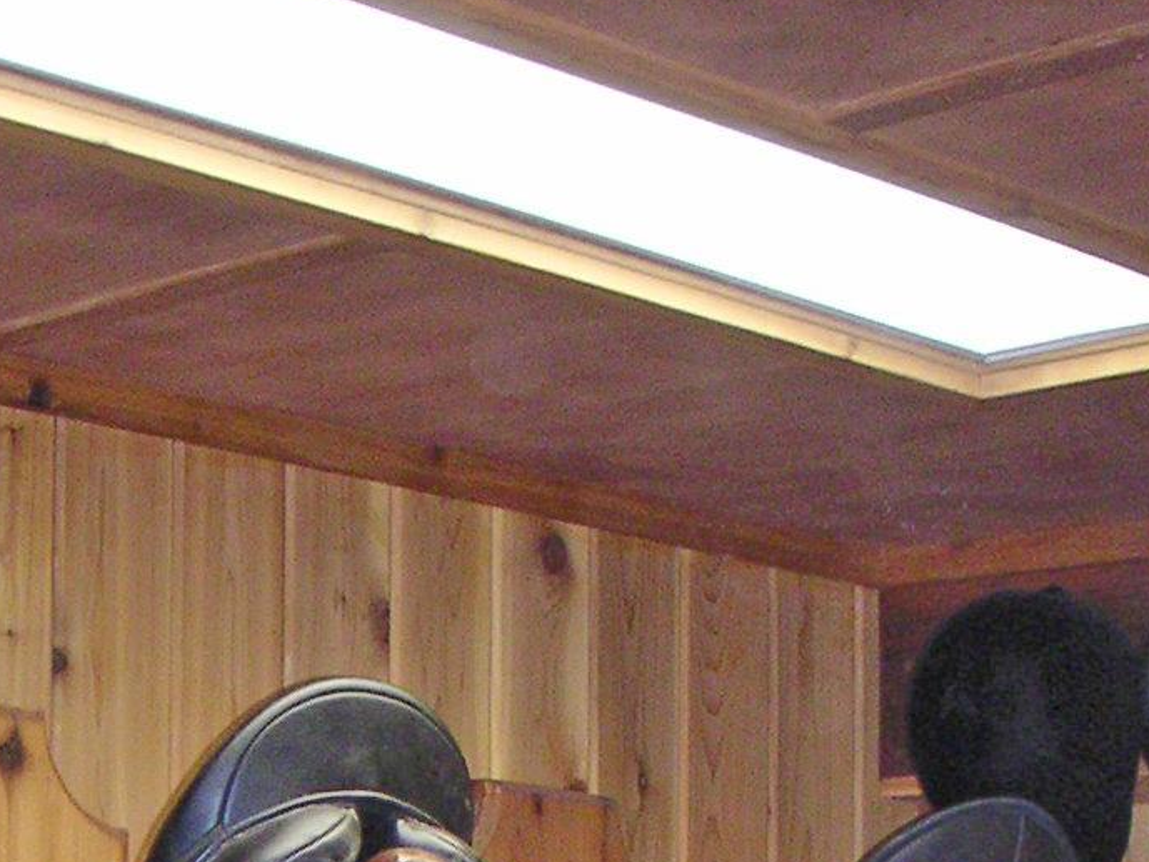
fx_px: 3652
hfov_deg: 17.7
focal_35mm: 110
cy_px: 1099
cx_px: 168
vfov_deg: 13.0
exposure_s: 1/45
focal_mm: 5.7
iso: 160
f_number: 2.8
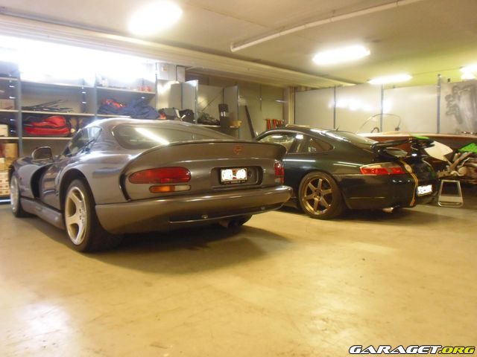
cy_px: 178
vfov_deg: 49.7
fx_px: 386
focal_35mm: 28
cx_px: 238
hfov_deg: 63.4
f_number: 2.6
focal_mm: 4.65
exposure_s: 1/13
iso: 400
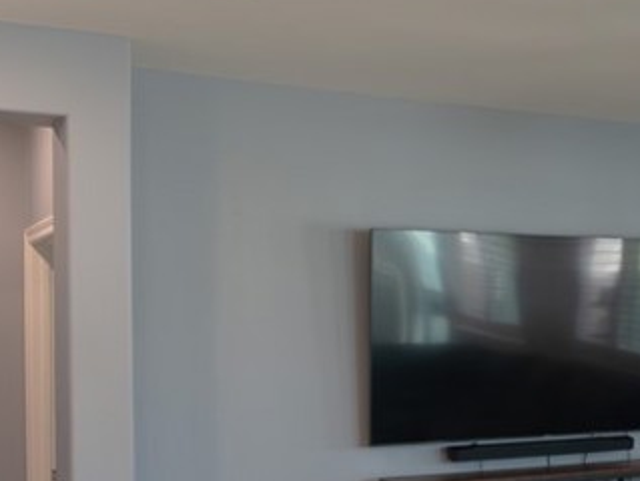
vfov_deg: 19.8
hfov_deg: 22.7
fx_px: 1370
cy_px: 336
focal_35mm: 74
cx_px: 885
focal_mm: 16
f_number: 3.5
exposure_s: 1/320
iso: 2500
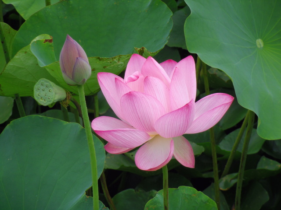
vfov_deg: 10.4
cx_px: 140
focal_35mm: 143
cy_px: 105
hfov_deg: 13.8
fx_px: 1161
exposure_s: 1/125
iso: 64
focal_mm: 25.5
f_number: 6.3
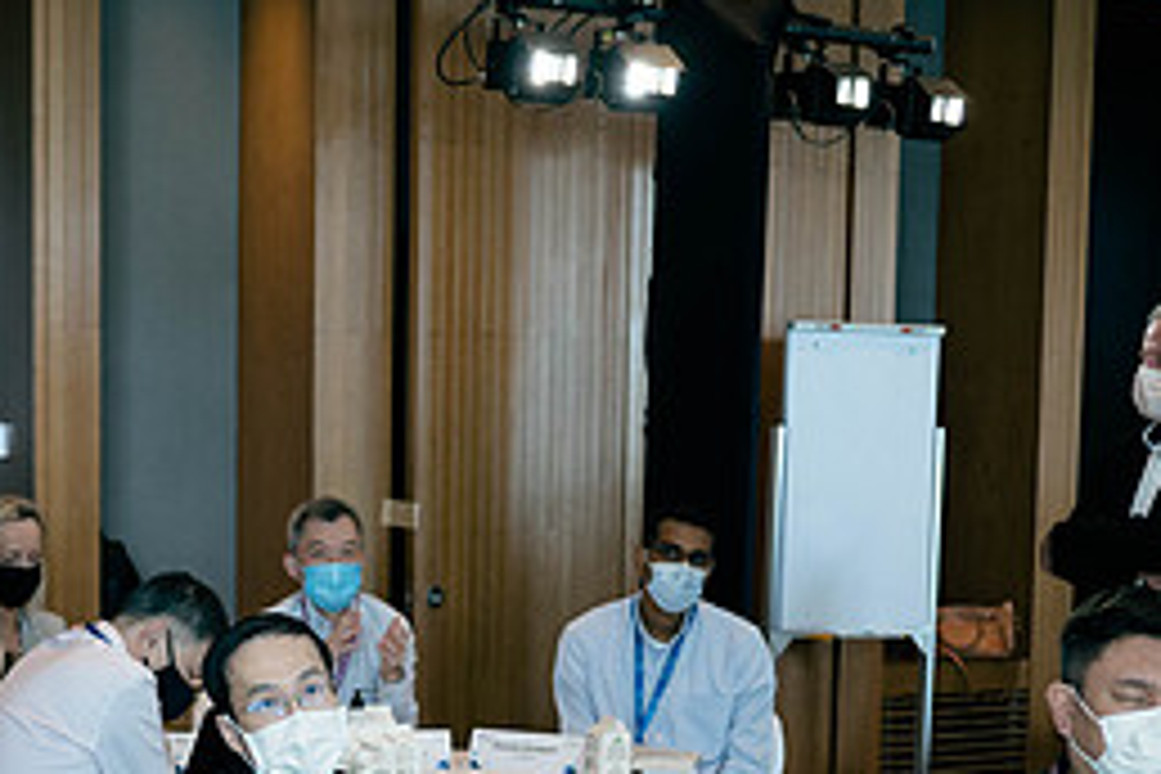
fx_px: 3096
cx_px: 292
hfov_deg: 21.1
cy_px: 794
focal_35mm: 96
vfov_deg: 14.0
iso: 200
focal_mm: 20
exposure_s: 1/80
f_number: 1.7
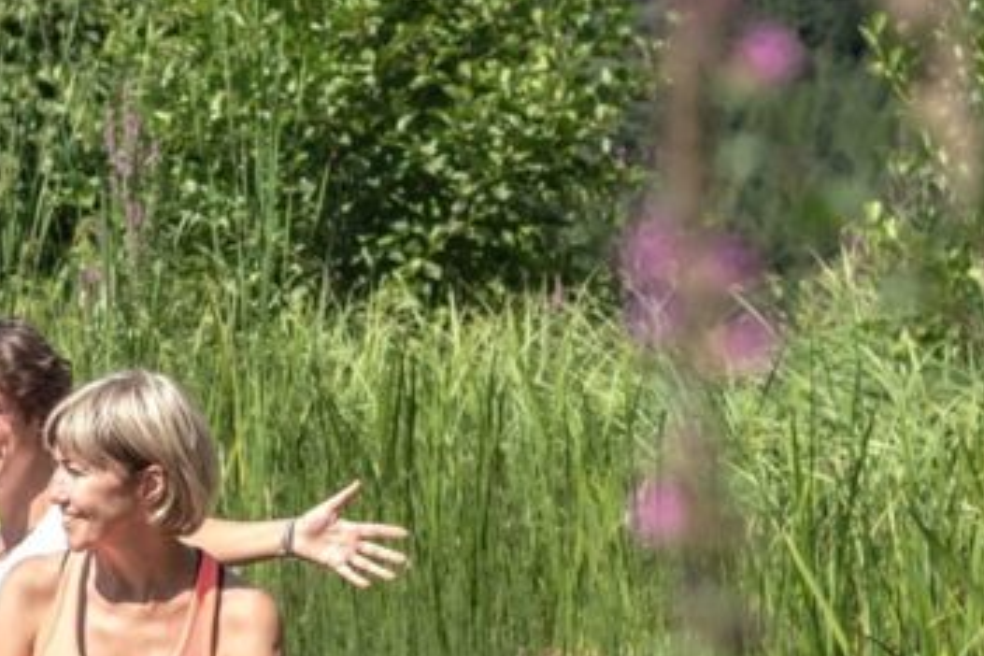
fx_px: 3990
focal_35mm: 146
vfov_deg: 9.4
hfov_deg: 14.0
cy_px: 430
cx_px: 160
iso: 64
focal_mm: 50
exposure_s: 1/640
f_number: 4
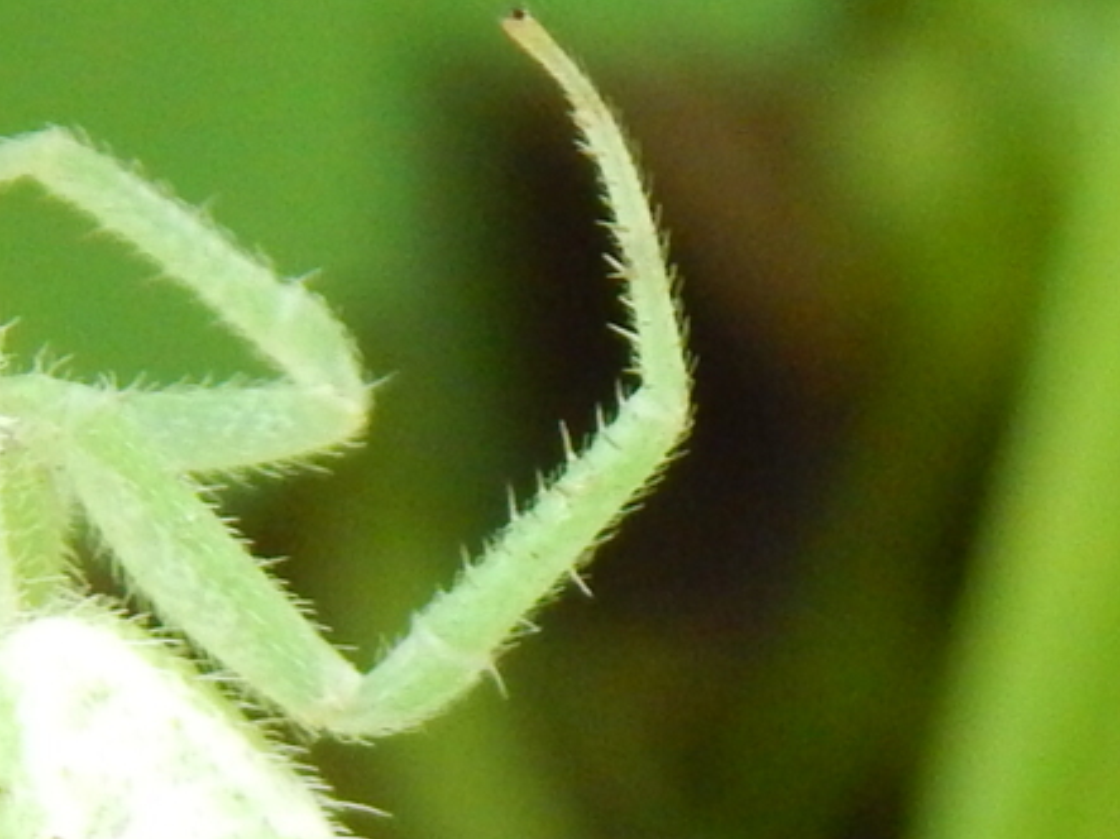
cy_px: 642
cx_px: 219
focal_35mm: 104
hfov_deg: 18.7
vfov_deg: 14.2
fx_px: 3364
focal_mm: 9.7
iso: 400
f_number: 3.8
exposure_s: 1/125
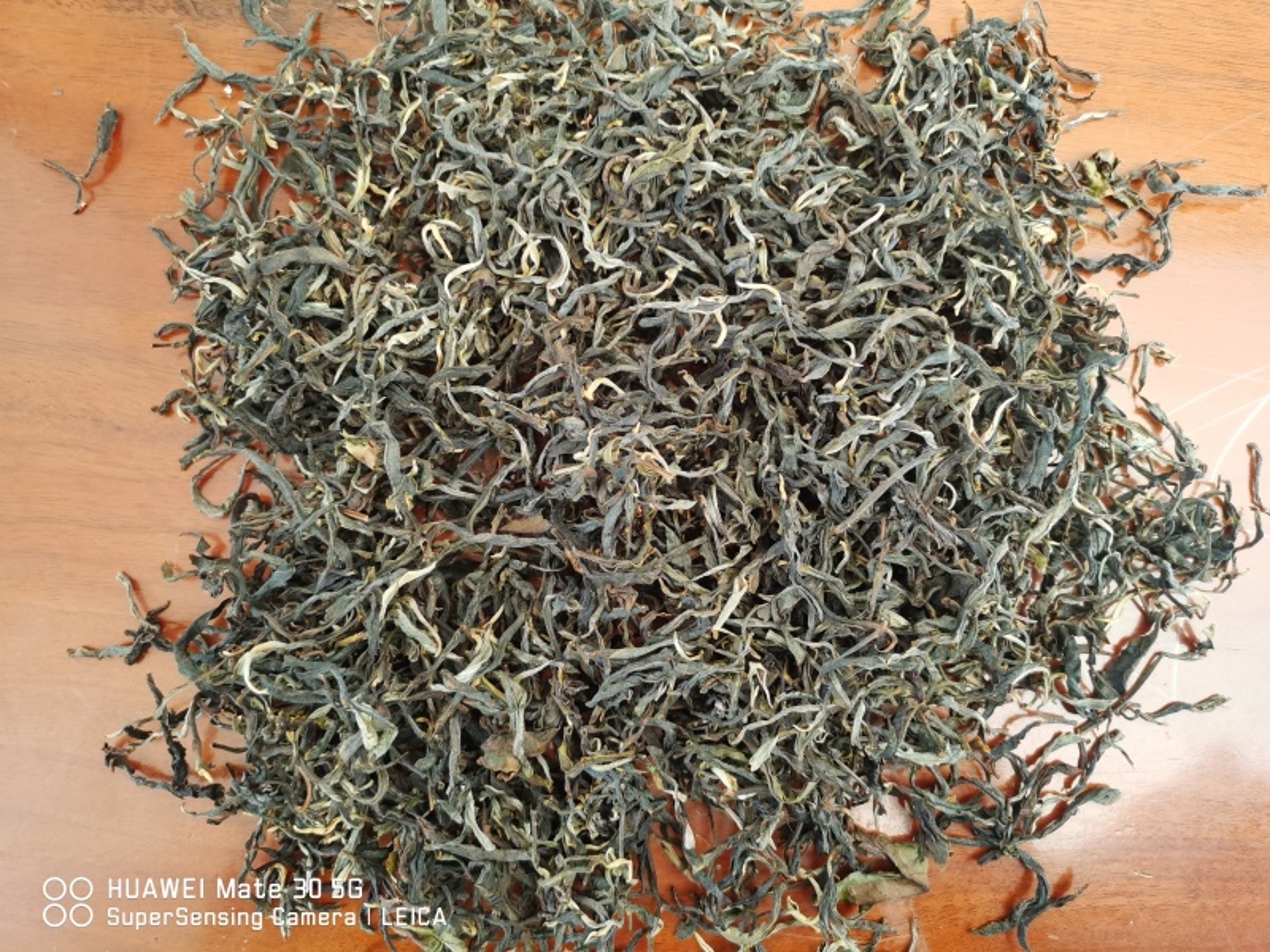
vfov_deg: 51.4
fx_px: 991
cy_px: 476
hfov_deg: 65.3
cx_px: 635
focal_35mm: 27
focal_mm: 5.58
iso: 250
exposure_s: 1/50
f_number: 1.8
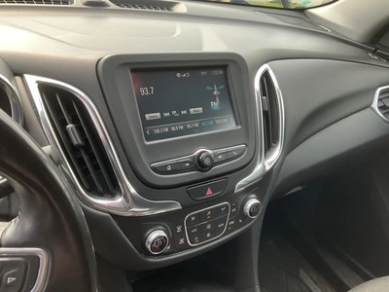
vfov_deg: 48.2
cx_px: 194
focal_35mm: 29
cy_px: 146
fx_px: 326
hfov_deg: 61.7
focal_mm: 3
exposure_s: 1/122
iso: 25
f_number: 1.8
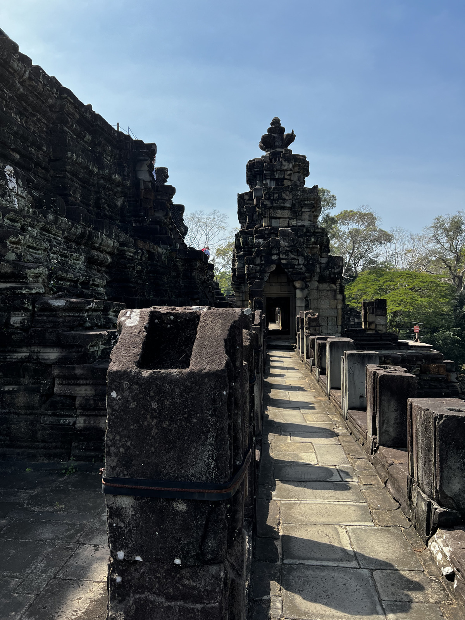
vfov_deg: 67.3
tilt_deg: -0.4
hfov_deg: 53.1
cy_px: 310
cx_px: 232
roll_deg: +0.5
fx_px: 466
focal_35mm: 26
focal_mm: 5.7
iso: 50
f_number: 1.5
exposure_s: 1/3257
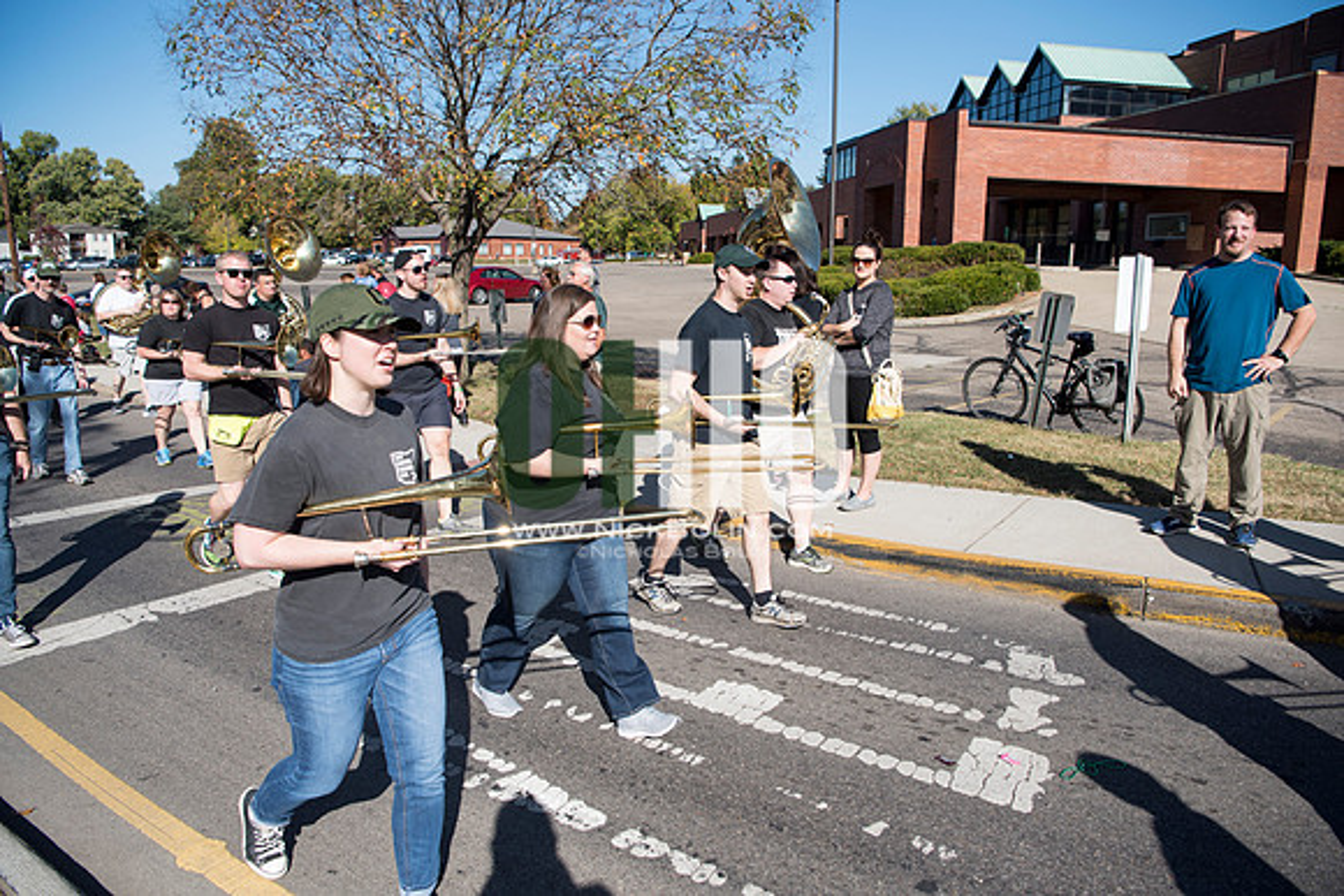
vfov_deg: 53.2
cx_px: 672
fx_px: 896
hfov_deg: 73.7
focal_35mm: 24
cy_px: 448
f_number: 4.5
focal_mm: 24
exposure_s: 1/1600
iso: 250
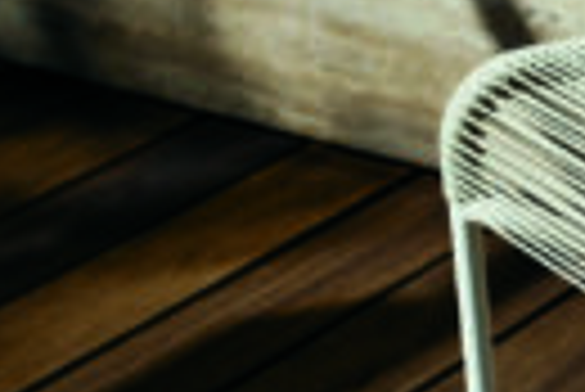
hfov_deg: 12.0
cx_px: 945
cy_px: 72
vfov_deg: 8.5
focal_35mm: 161
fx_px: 2619
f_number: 4.5
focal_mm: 35
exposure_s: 1/1000
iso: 100
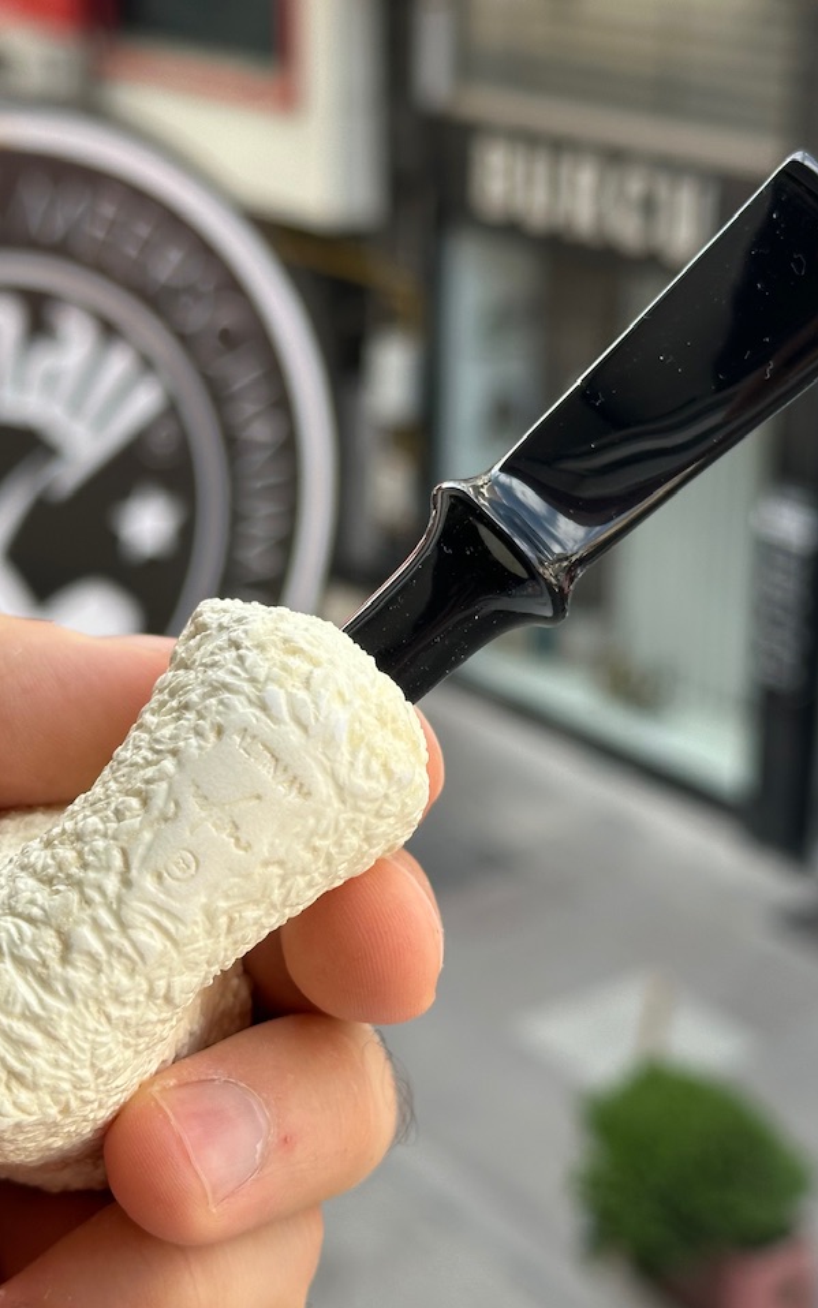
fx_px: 2425
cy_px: 654
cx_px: 339
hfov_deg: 19.1
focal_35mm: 68
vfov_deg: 30.2
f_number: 1.78
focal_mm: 6.86
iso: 64
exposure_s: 1/631
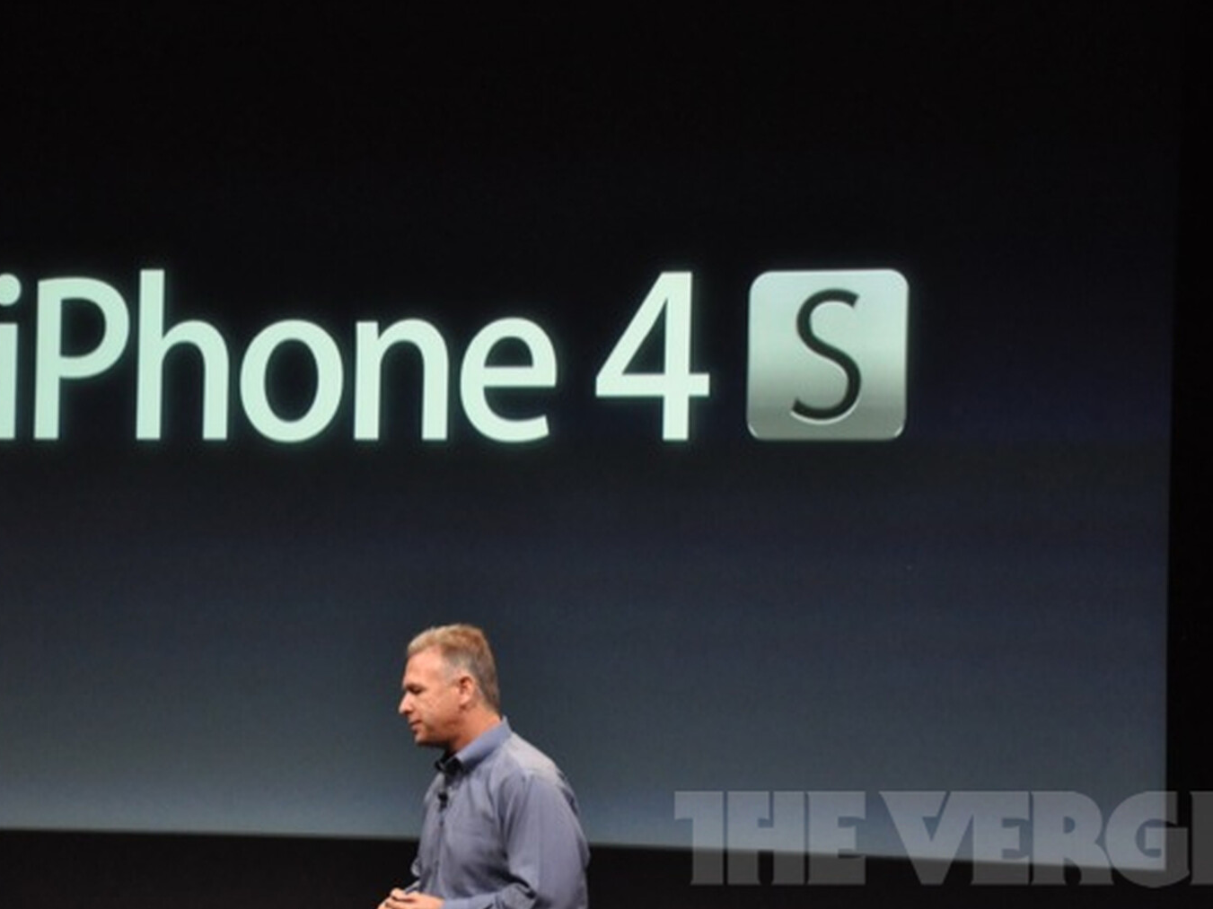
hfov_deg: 12.7
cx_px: 583
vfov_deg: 9.5
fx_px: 5450
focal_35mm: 156
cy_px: 454
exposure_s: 1/160
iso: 2500
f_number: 5.3
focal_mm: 95
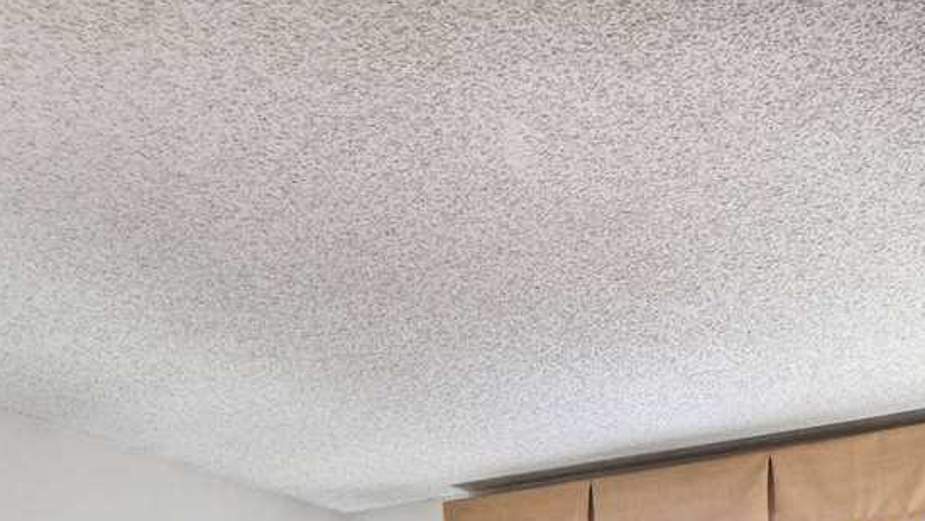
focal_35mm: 46
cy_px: 760
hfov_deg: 41.7
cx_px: 127
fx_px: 1129
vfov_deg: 22.0
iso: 200
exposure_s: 1/5
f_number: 8
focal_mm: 16
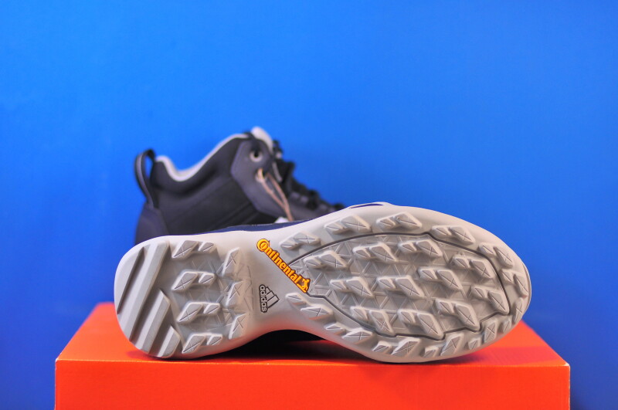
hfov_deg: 27.0
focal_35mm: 75
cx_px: 309
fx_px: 1286
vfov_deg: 18.1
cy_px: 205
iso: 250
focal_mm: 50
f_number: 2
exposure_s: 1/320
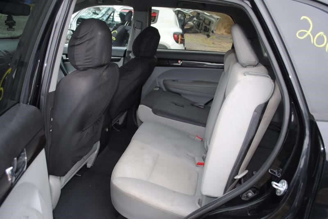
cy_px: 110
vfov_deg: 43.7
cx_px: 164
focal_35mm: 30
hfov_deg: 61.9
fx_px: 274
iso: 200
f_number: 3.8
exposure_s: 1/80
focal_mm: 20
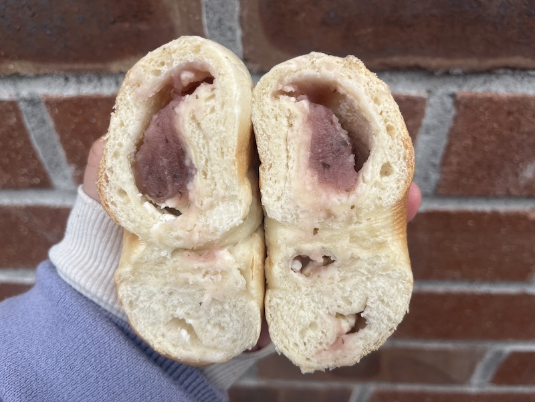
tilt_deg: -41.3
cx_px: 268
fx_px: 402
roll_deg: +1.2
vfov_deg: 53.1
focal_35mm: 26
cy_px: 201
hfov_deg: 67.3
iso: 50
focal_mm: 5.1
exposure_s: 1/1672
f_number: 1.6
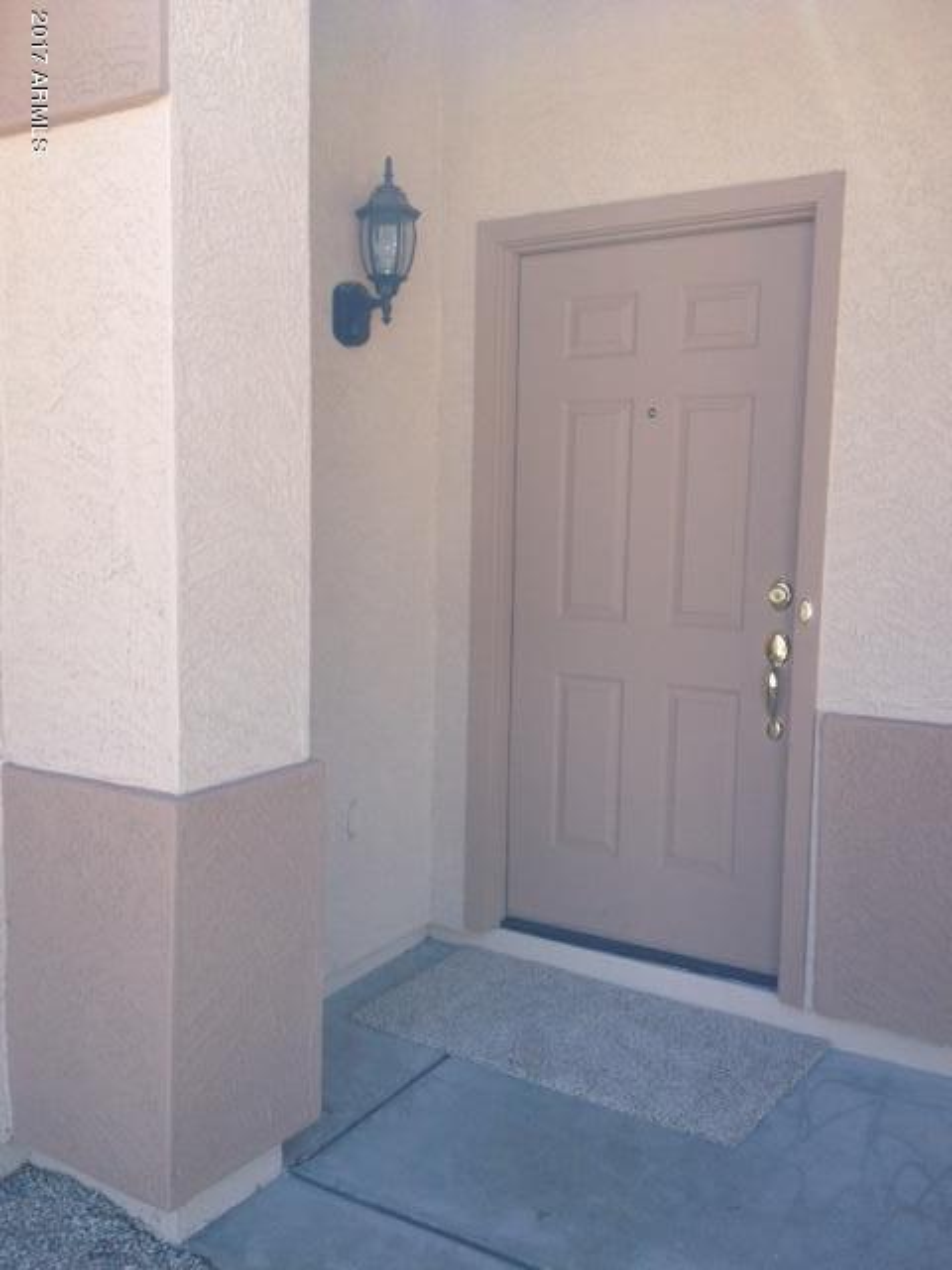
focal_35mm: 35
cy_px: 635
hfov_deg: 40.7
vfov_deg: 52.6
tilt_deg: -8.6
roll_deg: -2.7
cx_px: 476
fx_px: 1283
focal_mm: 4.28
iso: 50
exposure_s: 1/282
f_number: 2.4
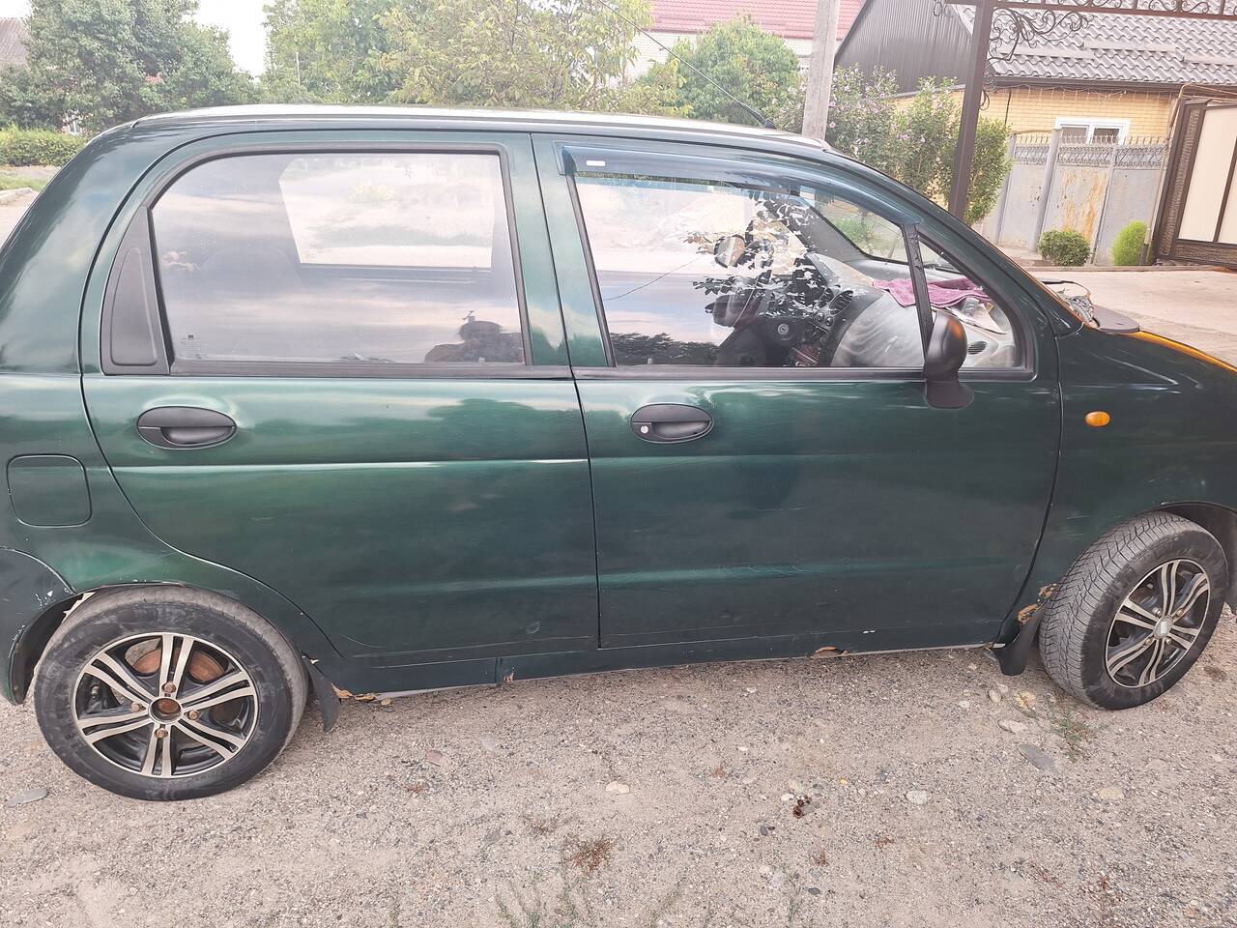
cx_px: 618
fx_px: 822
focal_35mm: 23
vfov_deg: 58.9
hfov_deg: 73.9
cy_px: 464
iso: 50
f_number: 1.8
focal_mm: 5.54
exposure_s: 1/100
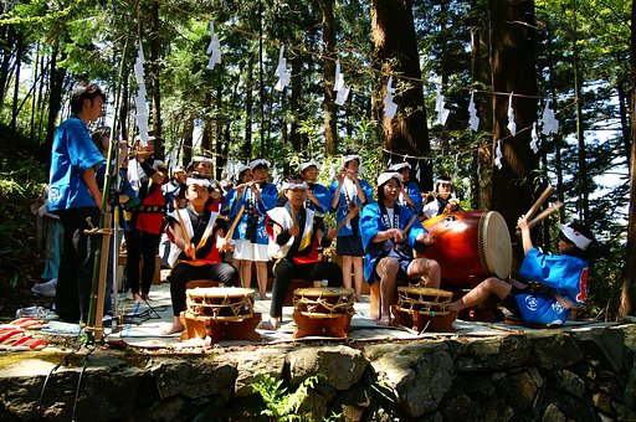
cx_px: 318
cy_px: 211
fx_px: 450
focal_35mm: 26
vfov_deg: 50.3
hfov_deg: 70.5
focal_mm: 17
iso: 200
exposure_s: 1/50
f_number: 8
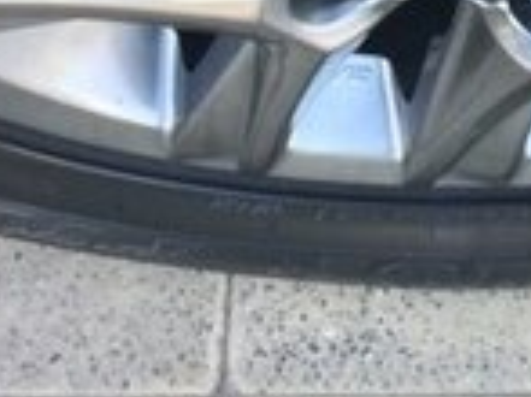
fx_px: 1993
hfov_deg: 15.1
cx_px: 448
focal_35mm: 130
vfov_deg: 10.6
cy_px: -359
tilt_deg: -56.3
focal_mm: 4.15
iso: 40
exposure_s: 1/100
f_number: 2.2
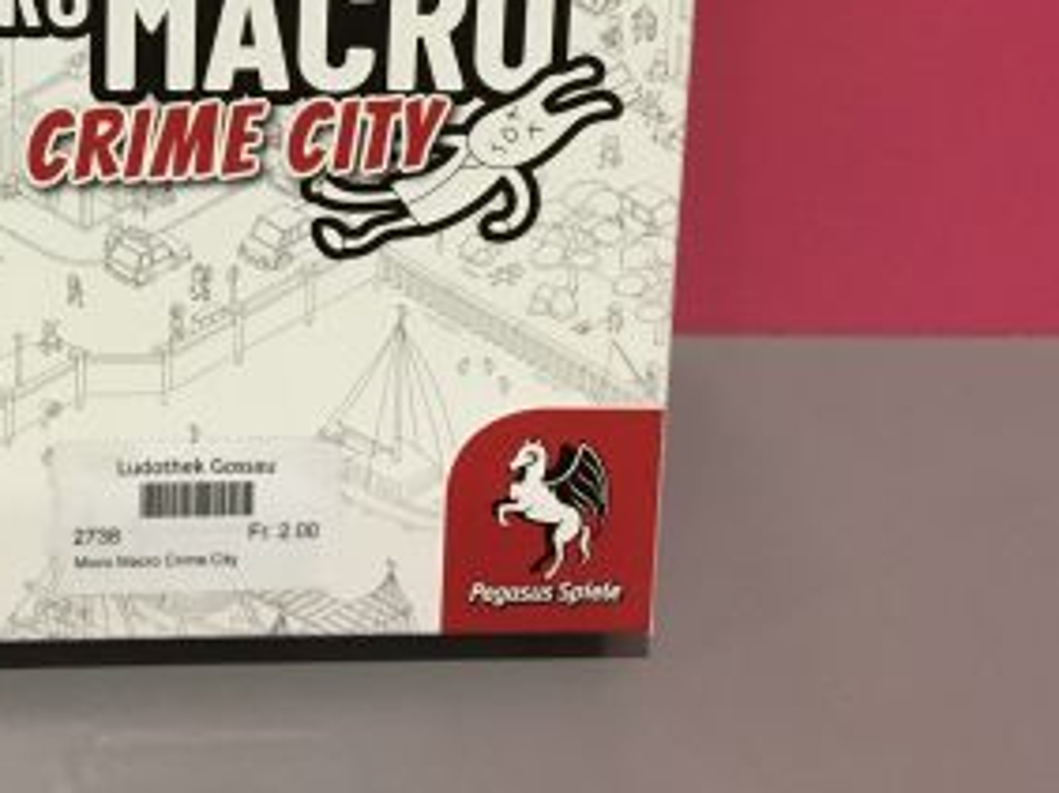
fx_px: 2017
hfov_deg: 28.6
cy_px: -41
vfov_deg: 21.3
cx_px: 176
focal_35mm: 66
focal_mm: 3.3
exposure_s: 1/33
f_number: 2.4
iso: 200
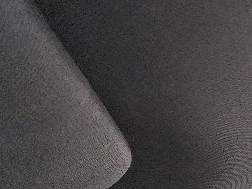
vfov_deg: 25.2
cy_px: 103
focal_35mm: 58
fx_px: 422
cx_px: 189
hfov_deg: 32.6
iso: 640
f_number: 2
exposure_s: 1/120
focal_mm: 3.08
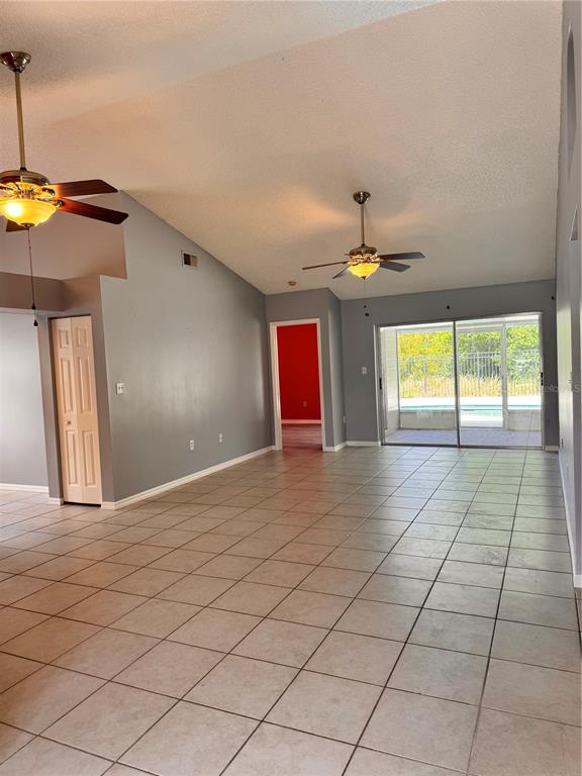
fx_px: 538
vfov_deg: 71.6
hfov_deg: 56.8
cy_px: 388
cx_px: 291
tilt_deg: -2.3
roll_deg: +3.1
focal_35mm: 24
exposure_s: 1/120
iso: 80
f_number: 1.78
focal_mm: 6.76
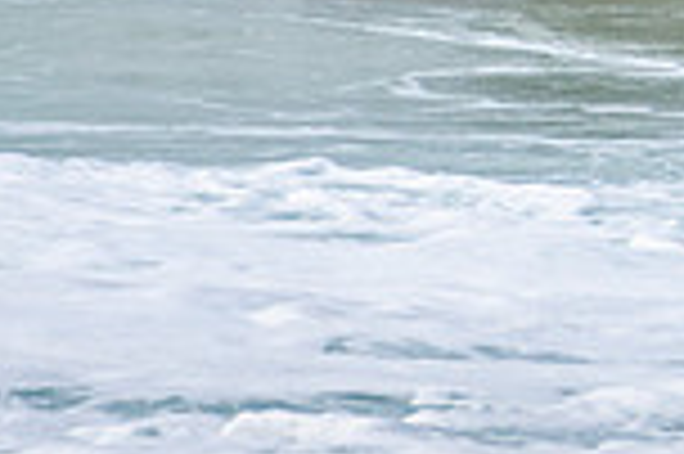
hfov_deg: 0.7
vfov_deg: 0.5
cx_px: 1220
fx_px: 54357
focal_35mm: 2864
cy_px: -348
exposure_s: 1/640
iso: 140
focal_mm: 500
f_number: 5.6
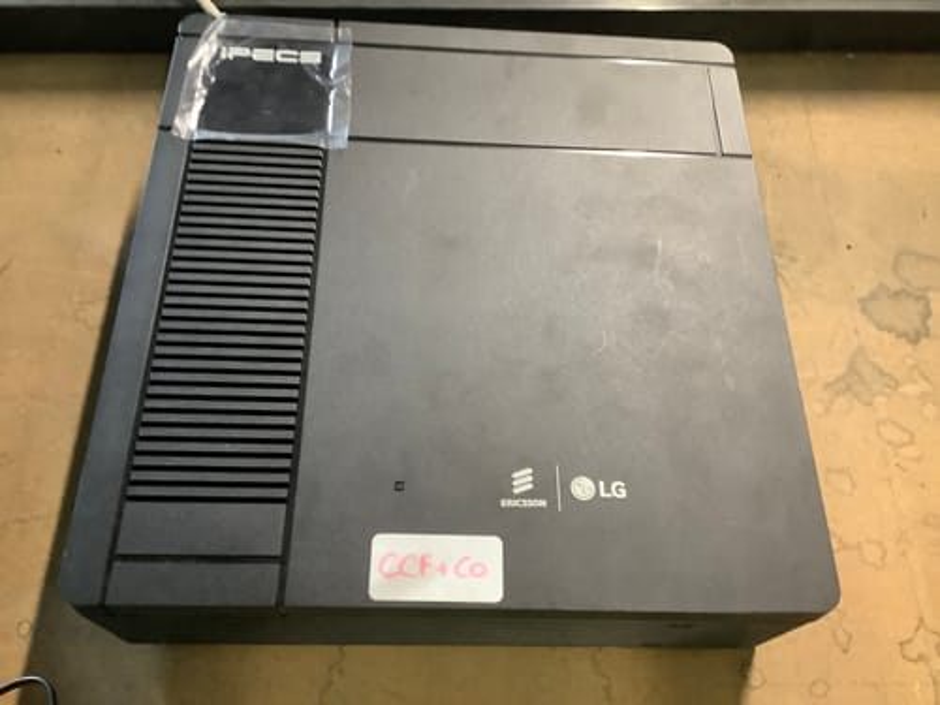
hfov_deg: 58.4
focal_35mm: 31
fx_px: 842
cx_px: 470
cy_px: 352
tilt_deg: -62.3
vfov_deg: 45.4
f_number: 2.4
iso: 400
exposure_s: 1/33
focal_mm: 3.3
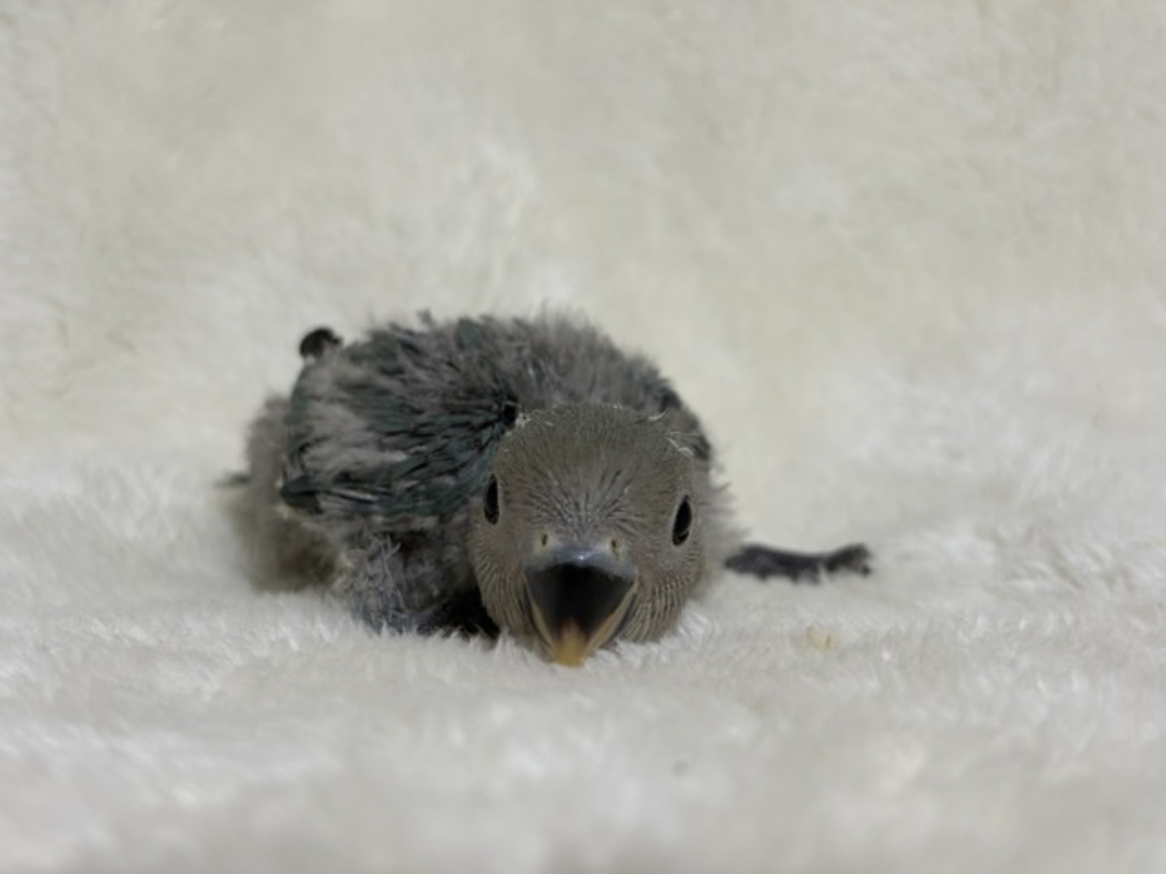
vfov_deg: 28.0
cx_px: 583
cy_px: 437
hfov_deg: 36.8
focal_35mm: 52
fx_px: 1752
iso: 125
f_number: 1.6
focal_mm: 5.96
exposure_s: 1/33
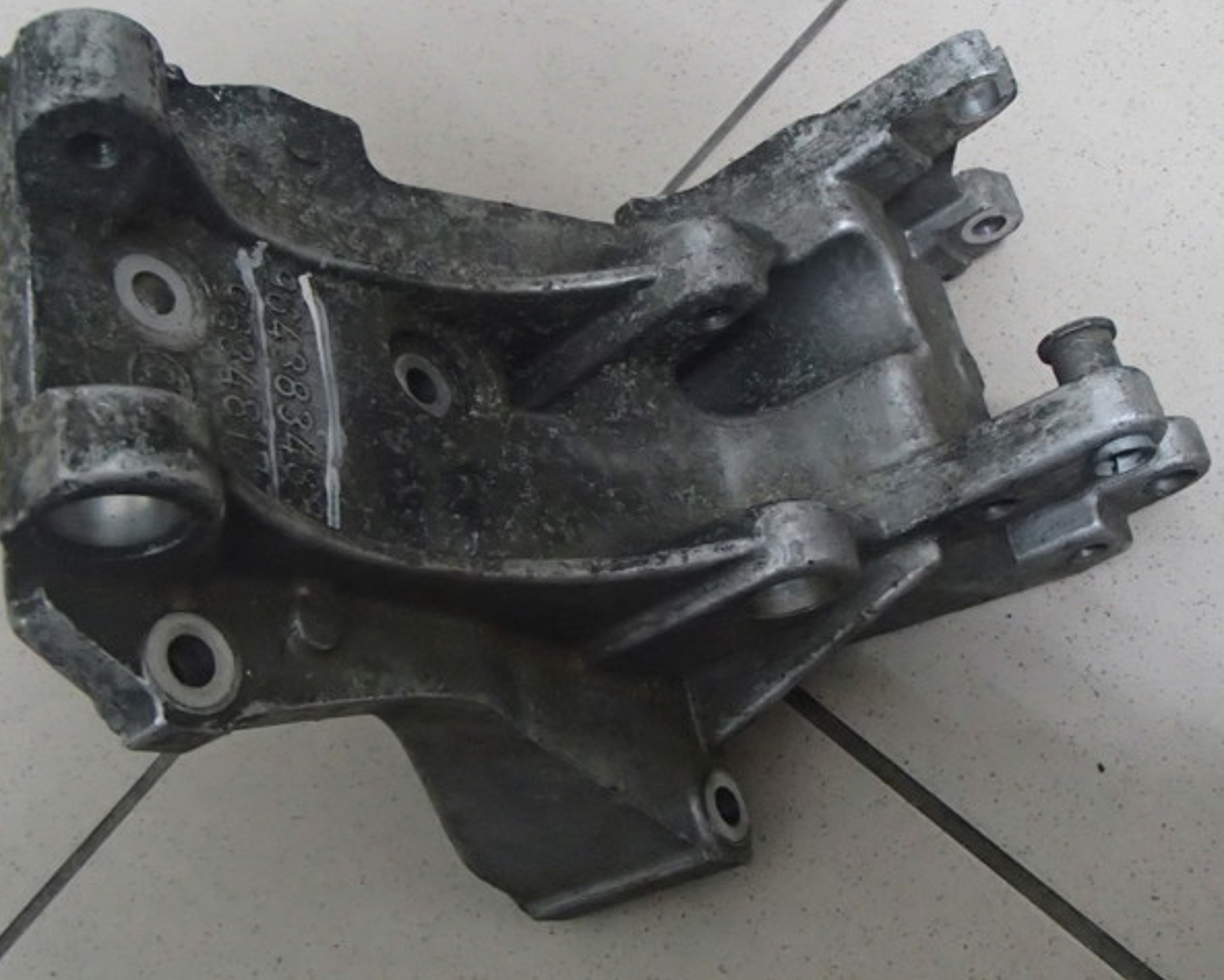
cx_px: 614
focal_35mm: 39
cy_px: 487
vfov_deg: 38.2
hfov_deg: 46.8
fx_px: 1413
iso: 1600
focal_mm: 6.64
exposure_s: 1/15
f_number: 4.7
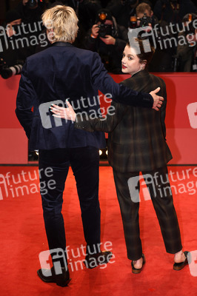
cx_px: 98
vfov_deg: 28.9
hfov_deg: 19.4
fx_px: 576
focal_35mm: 70
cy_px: 148
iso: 800
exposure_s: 1/400
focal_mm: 70
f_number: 3.5
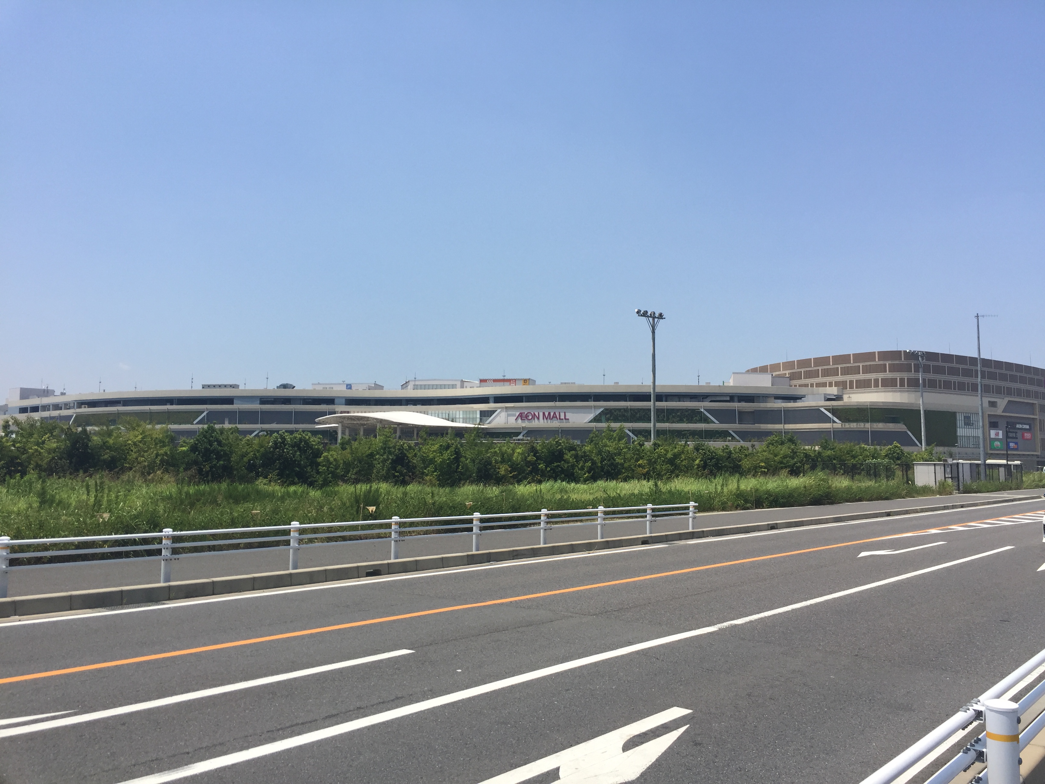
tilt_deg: +3.3
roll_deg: -0.8
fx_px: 875
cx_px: 522
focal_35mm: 29
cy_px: 392
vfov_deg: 48.2
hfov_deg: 61.7
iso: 32
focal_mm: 4.15
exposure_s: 1/2475
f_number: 2.2
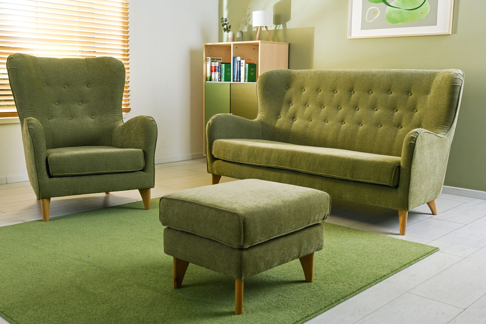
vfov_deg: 35.1
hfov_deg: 50.7
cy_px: 162
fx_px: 513
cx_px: 243
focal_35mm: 38
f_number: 5.6
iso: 64
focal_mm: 38
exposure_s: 1/60
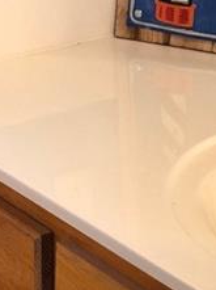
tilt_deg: -10.8
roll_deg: -2.2
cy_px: -148
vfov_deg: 10.6
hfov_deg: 8.0
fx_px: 1510
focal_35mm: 181
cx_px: 329
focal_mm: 6
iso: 125
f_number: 2.4
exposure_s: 1/24
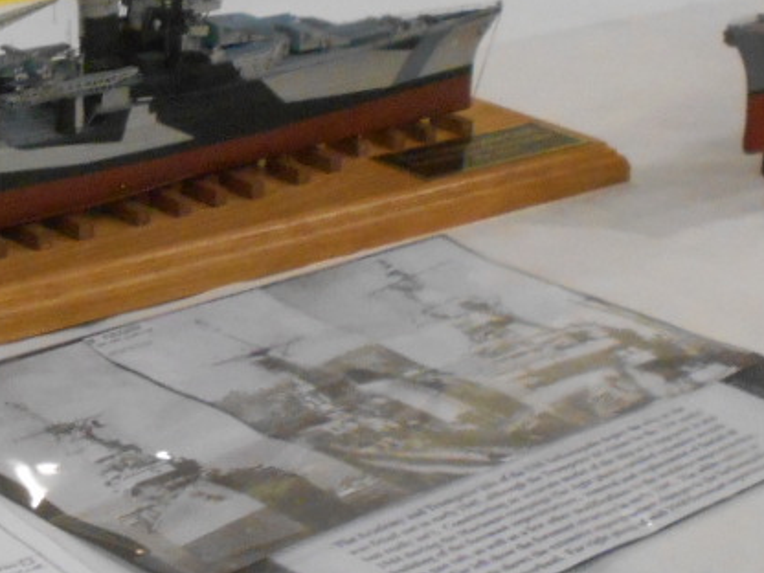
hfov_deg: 19.6
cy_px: 299
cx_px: 270
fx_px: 2207
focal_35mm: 100
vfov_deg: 14.8
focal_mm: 4.6
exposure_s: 1/30
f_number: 3.2
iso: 360
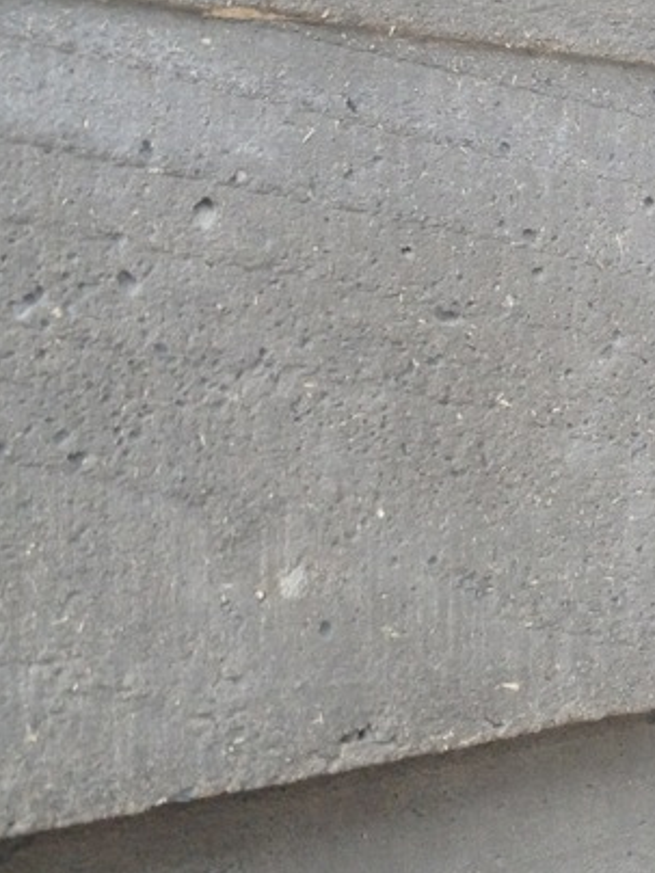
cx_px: 826
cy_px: 380
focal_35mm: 104
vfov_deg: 18.9
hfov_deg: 13.7
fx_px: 2624
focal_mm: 4.28
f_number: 2.4
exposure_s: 1/120
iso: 64
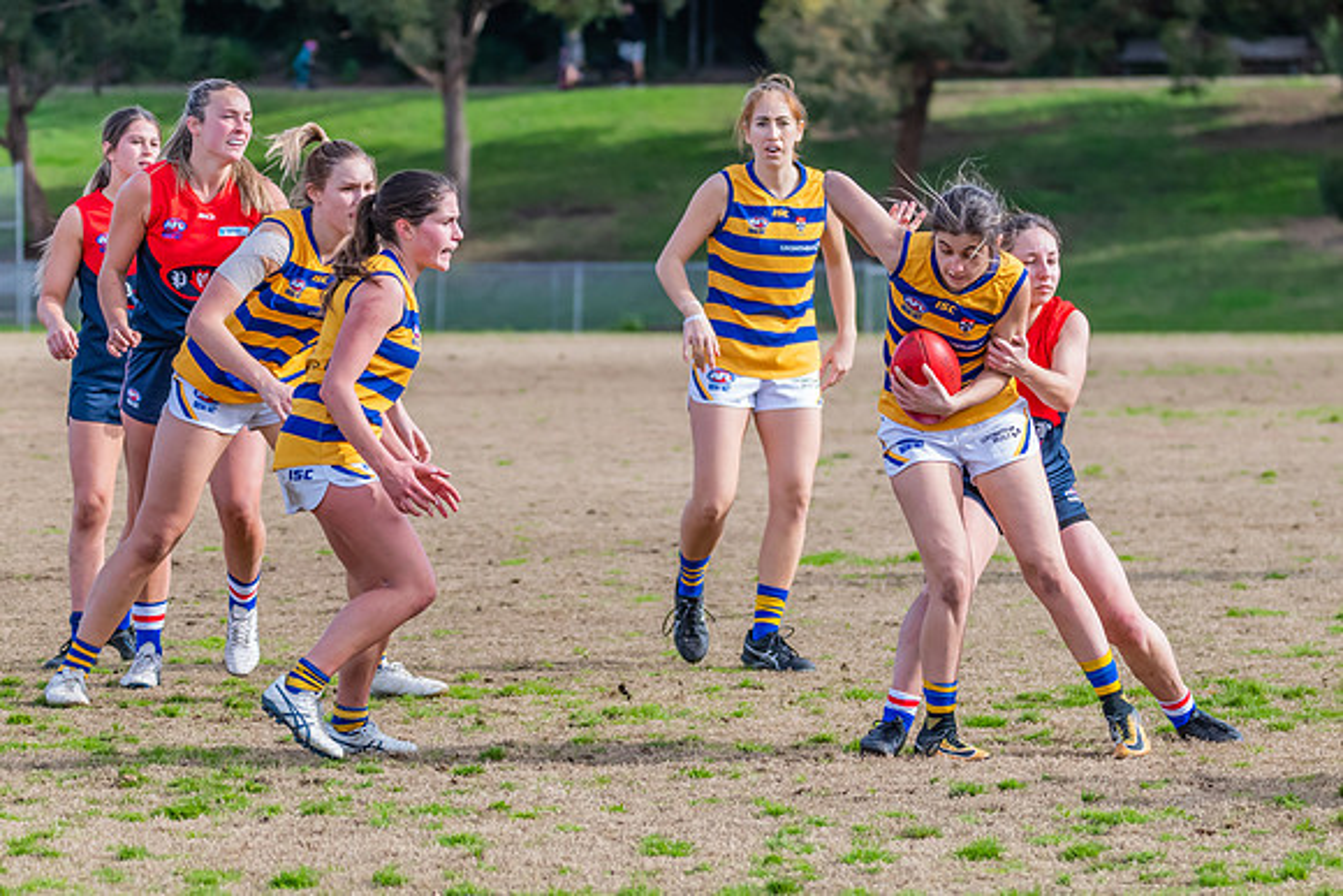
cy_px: 530
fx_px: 9359
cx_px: 927
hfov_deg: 8.2
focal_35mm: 251
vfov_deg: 5.5
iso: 800
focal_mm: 160
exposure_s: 1/1600
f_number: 5.6
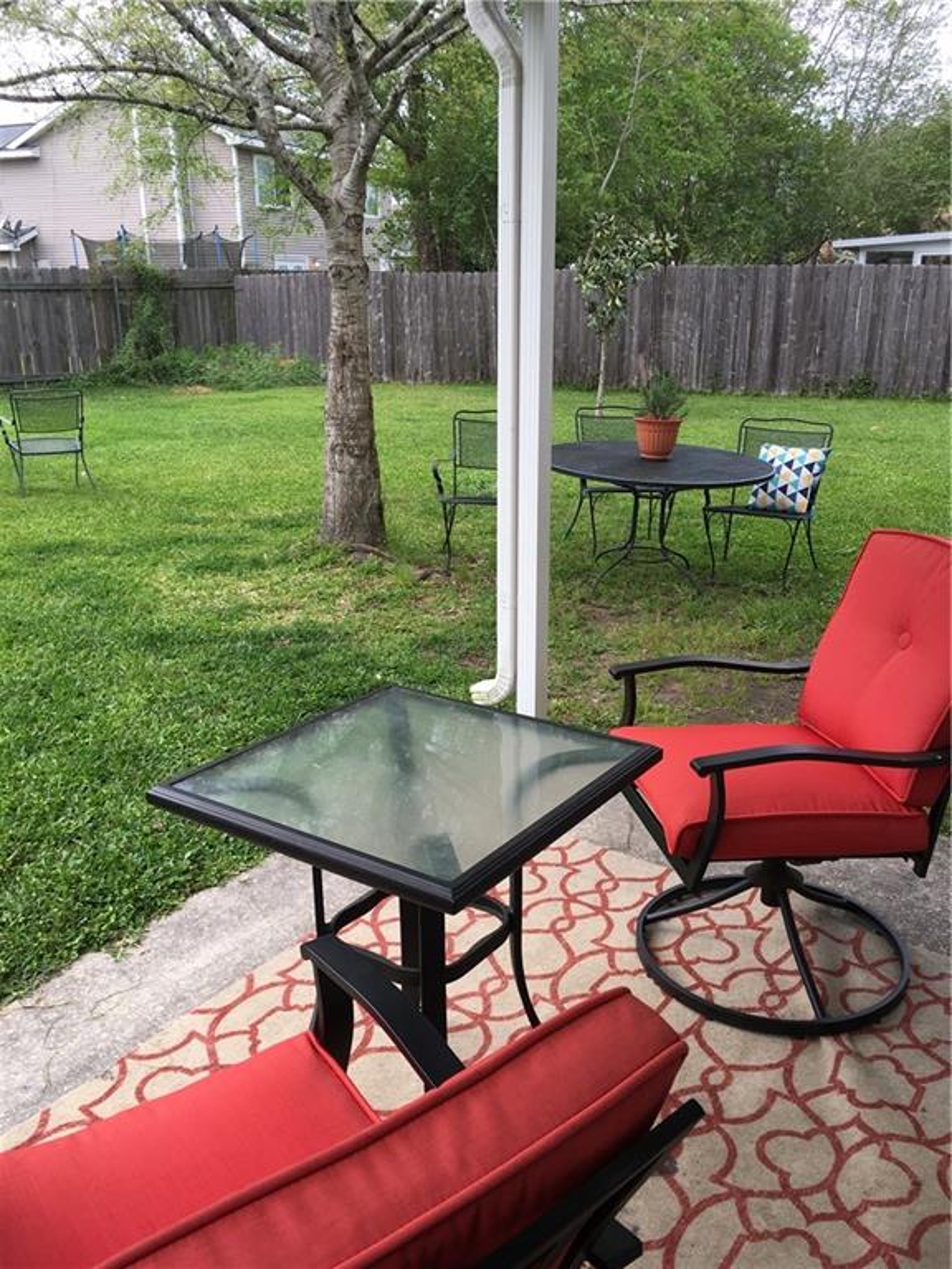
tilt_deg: -18.0
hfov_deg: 48.2
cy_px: 634
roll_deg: +1.1
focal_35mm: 29
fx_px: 1063
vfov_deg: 61.7
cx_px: 476
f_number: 2.2
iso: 25
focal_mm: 4.15
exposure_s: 1/173
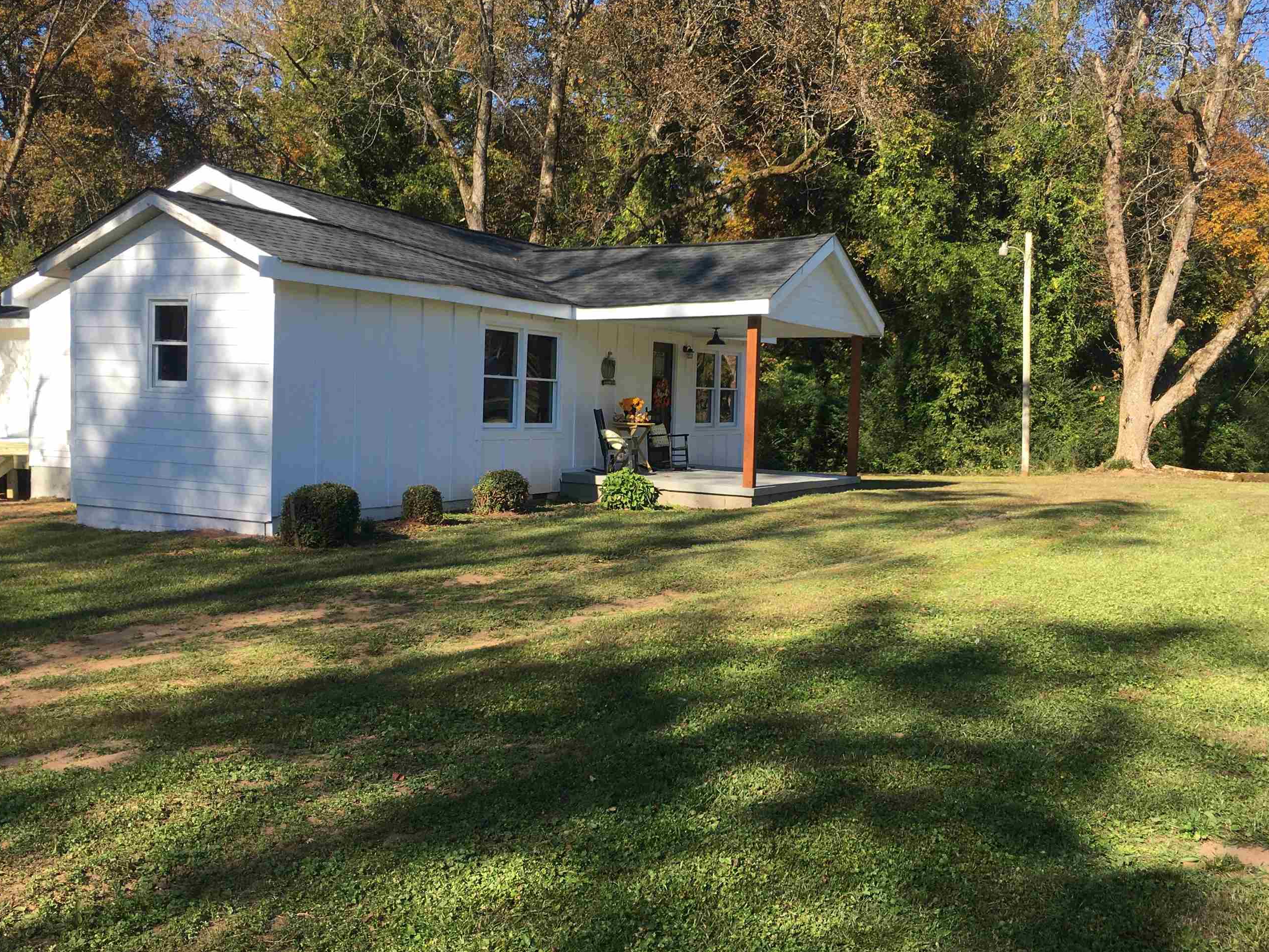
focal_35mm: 35
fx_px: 1283
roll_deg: -2.4
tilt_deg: -3.5
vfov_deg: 40.7
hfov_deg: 52.6
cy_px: 492
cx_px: 640
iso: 25
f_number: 2.2
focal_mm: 4.15
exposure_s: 1/680
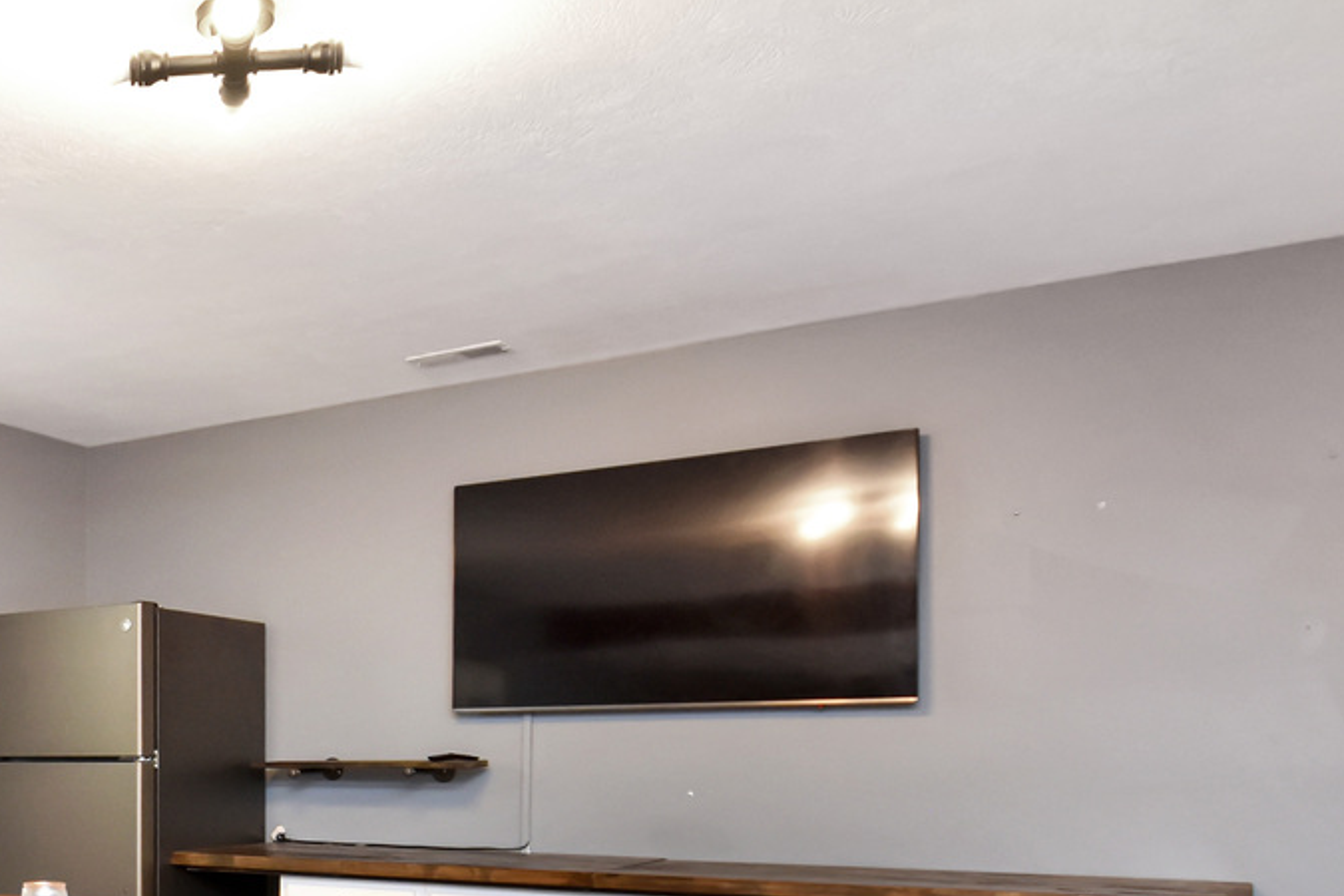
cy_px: 976
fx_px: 1344
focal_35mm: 36
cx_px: -10
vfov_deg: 32.6
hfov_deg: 44.8
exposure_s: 1/60
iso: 640
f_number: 4
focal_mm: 10
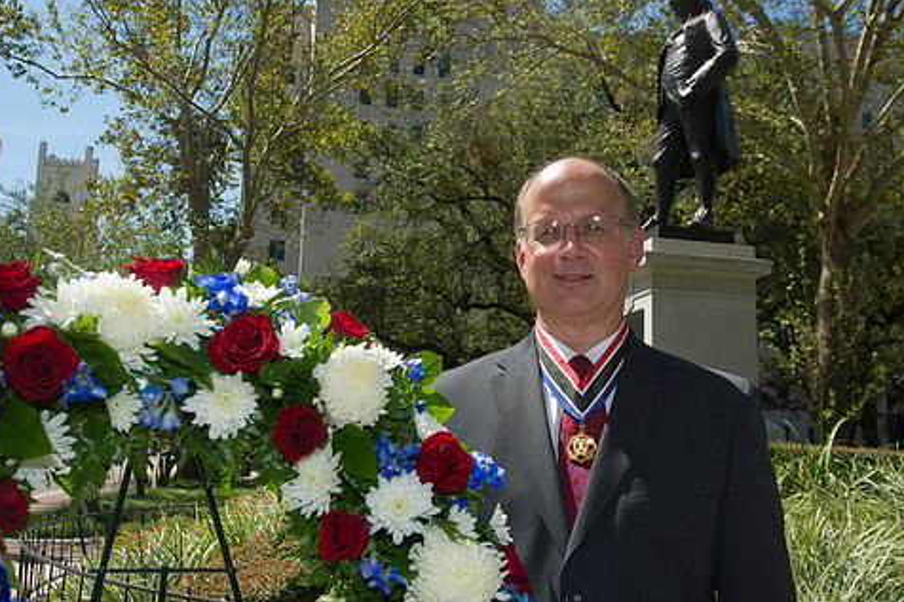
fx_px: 979
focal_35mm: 39
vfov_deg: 34.2
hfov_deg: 49.6
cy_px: 304
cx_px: 471
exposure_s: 1/250
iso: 200
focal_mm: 32
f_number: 8
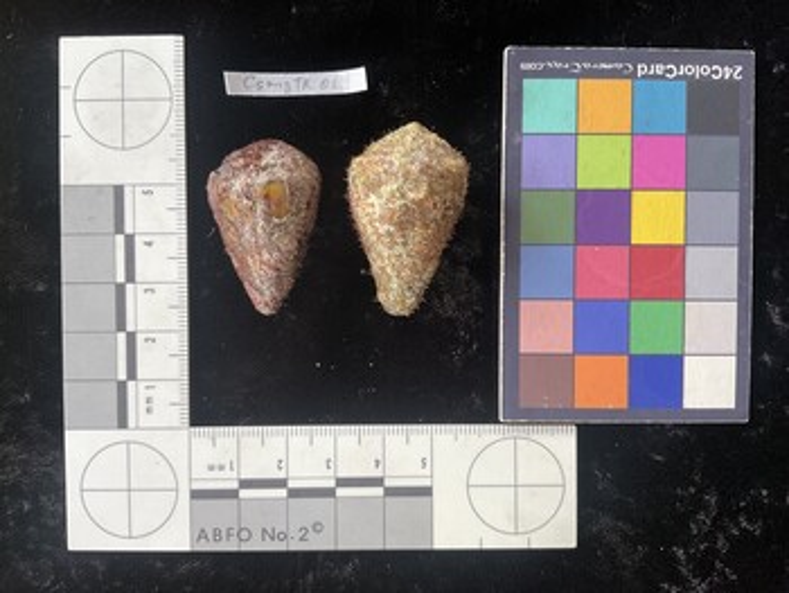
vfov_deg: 48.3
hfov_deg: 61.6
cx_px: 394
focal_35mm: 29
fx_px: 661
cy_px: 296
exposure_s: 1/60
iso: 64
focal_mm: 3
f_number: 1.8
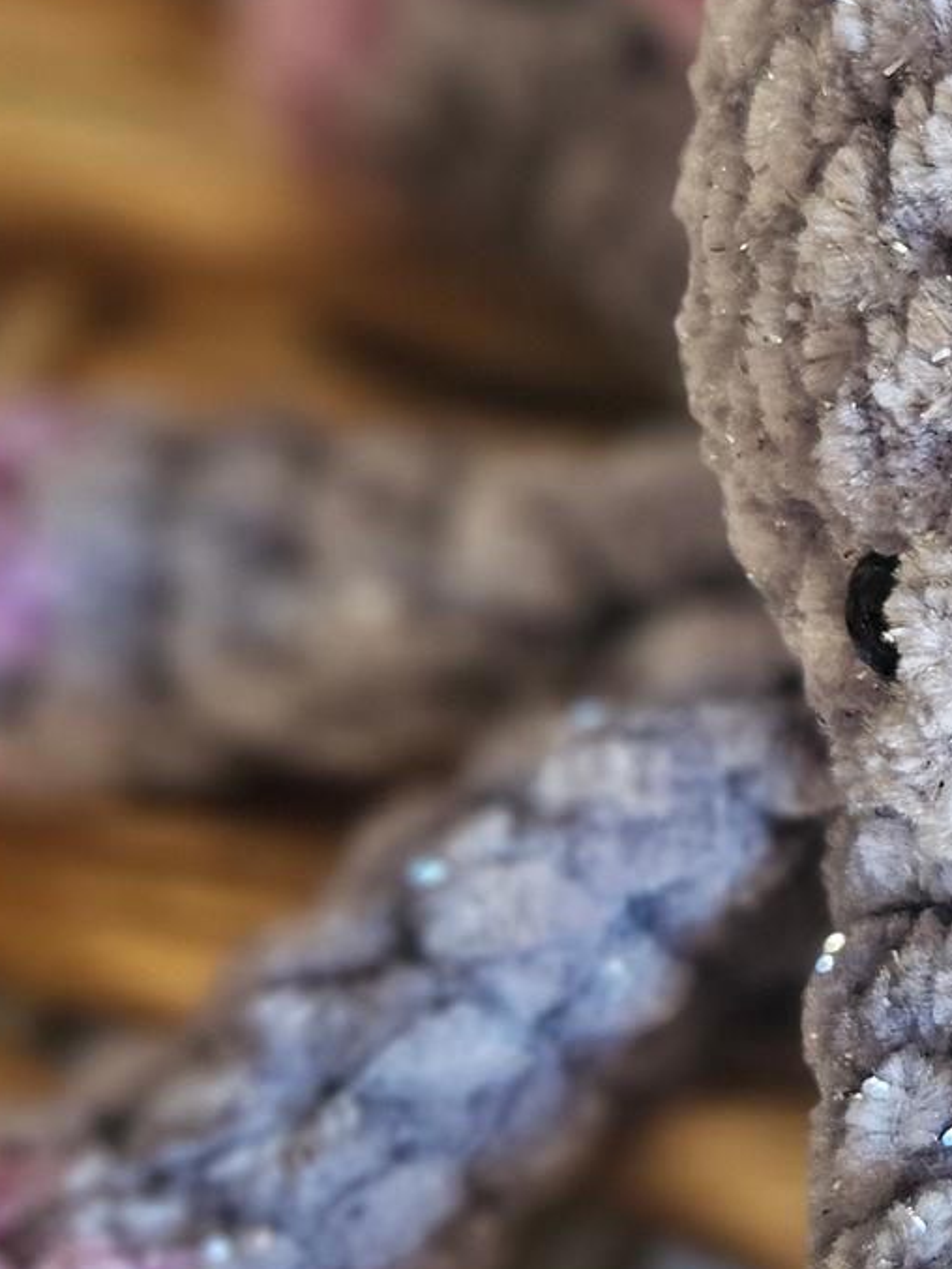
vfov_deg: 22.4
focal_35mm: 87
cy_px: 425
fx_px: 3189
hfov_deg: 15.7
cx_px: 1415
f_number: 1.8
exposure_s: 1/120
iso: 400
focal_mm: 5.4
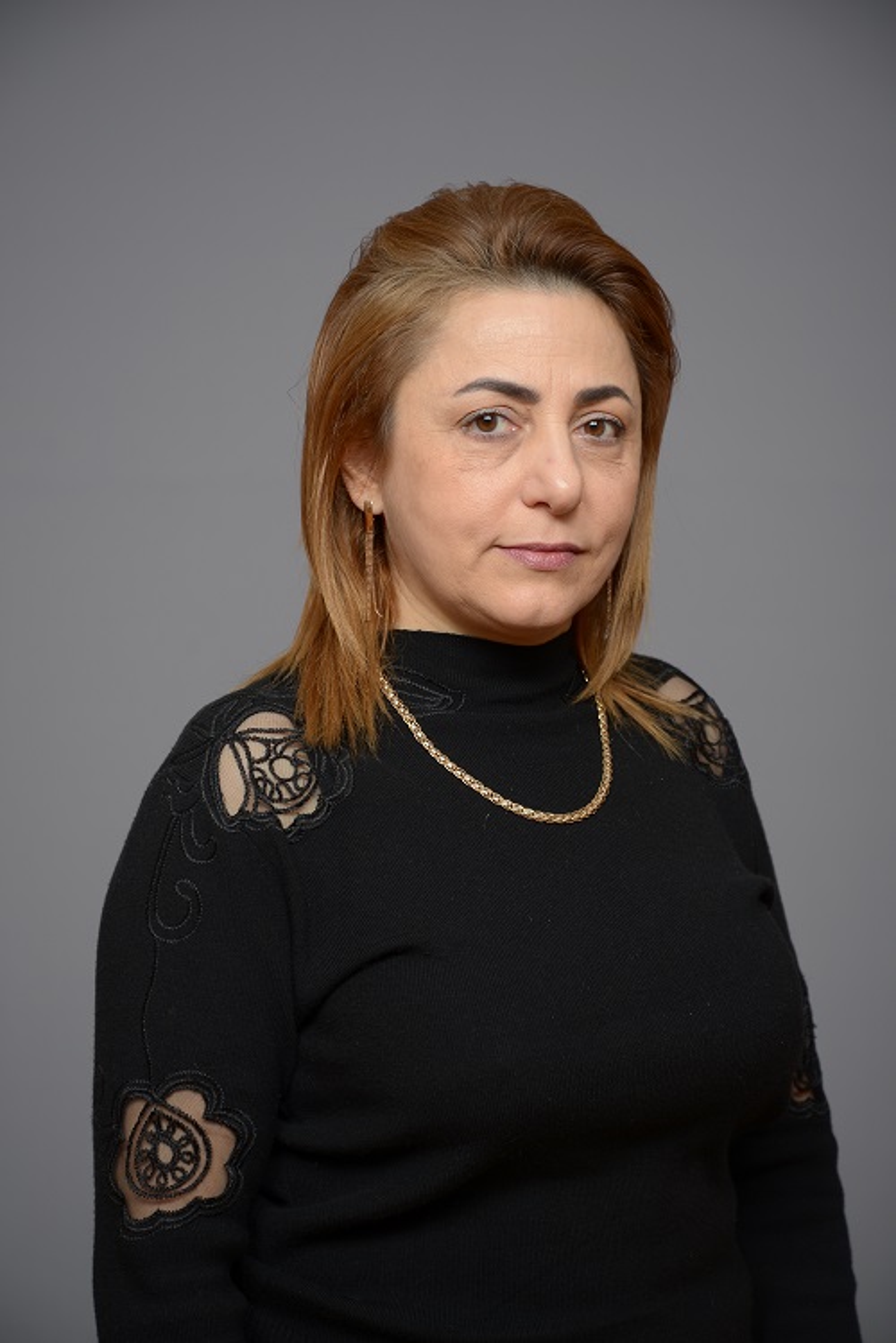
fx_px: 3170
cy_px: 672
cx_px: 448
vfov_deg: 23.9
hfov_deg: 16.1
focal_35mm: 85
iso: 125
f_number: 5.6
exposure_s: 1/160
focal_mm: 85
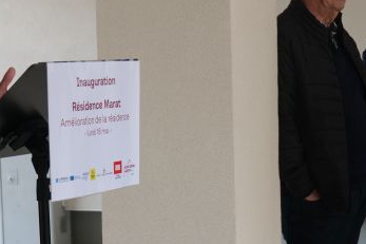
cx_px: 311
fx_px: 1463
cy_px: 180
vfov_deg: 9.5
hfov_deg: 14.2
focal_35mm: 144
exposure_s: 1/60
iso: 500
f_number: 5.4
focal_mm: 52
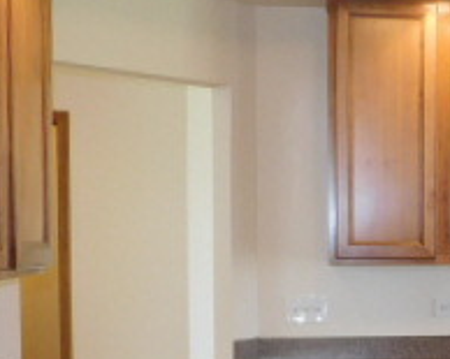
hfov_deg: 24.4
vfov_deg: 20.5
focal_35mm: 74
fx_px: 985
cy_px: 280
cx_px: 466
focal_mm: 4
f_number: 3
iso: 140
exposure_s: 1/30
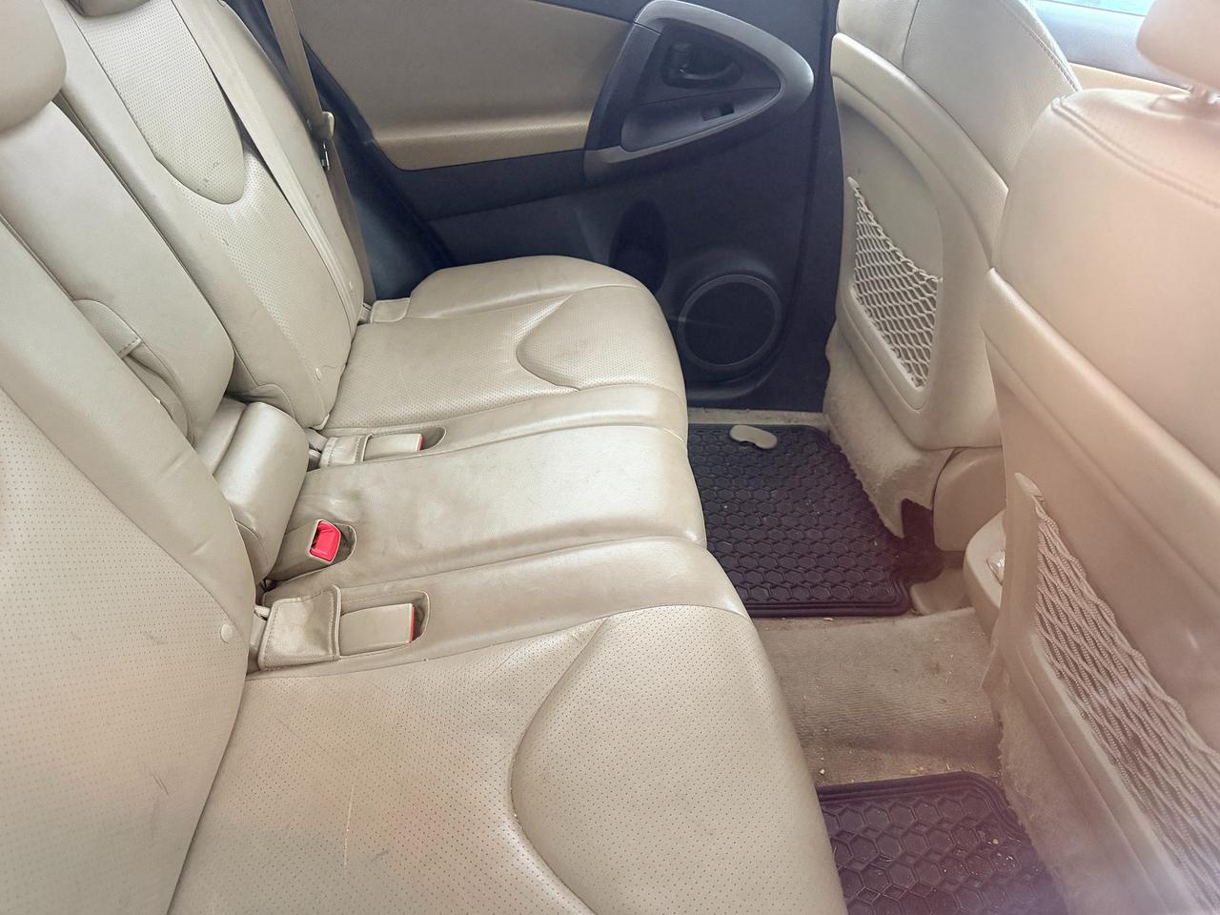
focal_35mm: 24
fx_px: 846
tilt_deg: -34.2
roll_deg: -5.2
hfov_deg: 71.6
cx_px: 610
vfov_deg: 56.8
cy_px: 458
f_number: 1.78
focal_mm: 6.76
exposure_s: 1/57
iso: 800
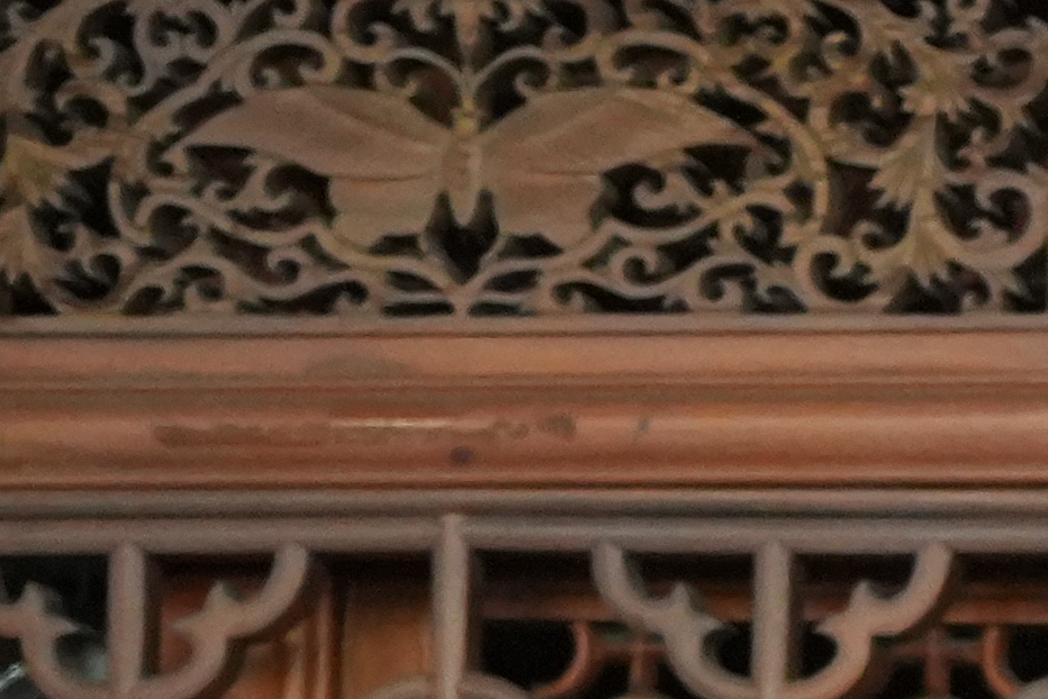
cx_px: 3220
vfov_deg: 5.8
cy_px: 1432
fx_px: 6785
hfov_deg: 7.6
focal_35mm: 233
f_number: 5.6
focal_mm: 31
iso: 5000
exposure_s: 1/250
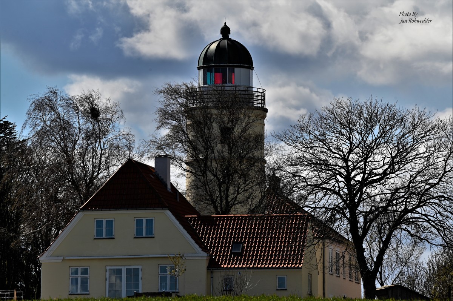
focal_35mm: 340
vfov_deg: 4.0
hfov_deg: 6.1
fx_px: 4275
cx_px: 226
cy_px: 150
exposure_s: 1/500
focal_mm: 340
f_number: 11
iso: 200
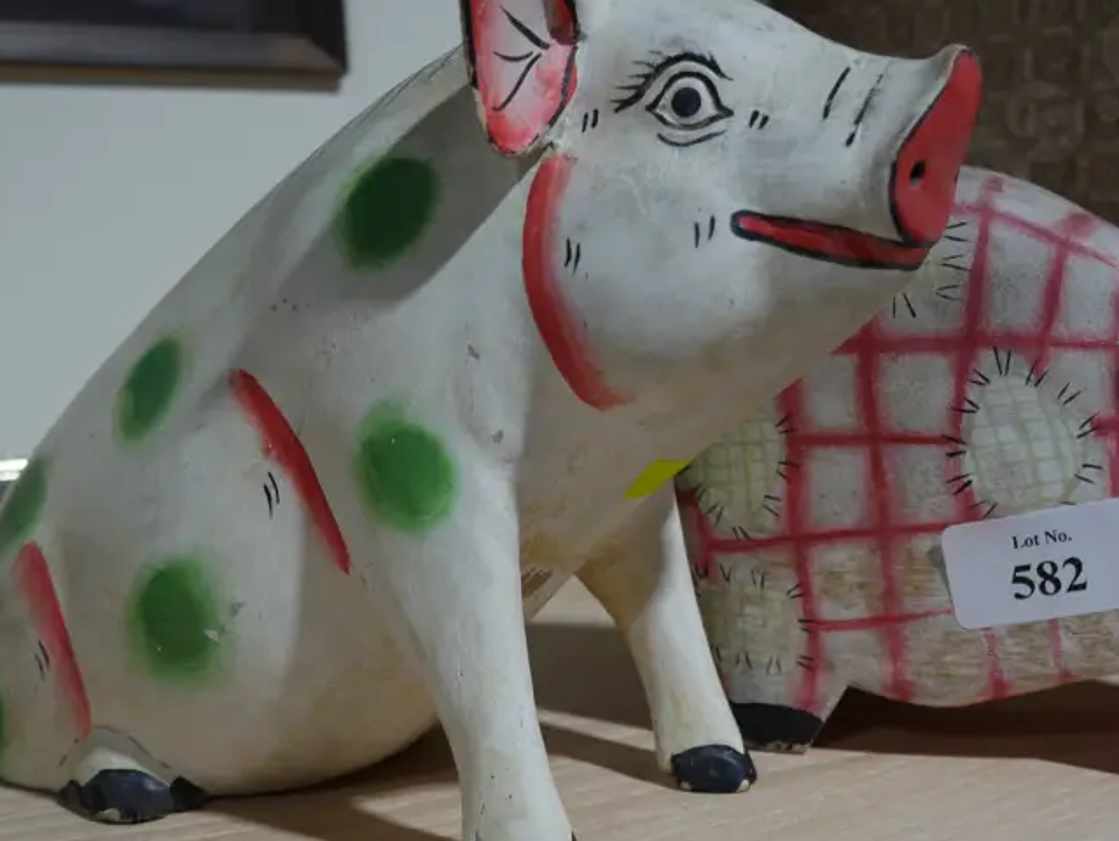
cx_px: 694
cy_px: 382
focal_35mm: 48
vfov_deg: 30.3
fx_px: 1553
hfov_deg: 39.4
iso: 200
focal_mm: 15
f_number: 3.6
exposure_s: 1/80
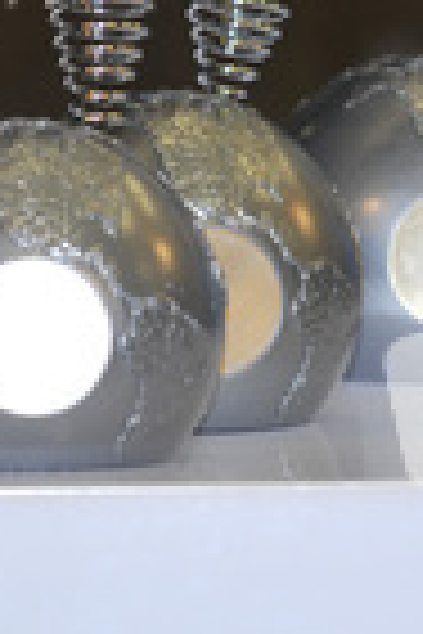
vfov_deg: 3.6
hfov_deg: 2.4
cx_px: 209
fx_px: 9975
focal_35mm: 566
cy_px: 157
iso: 800
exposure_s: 1/250
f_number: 6.3
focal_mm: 200
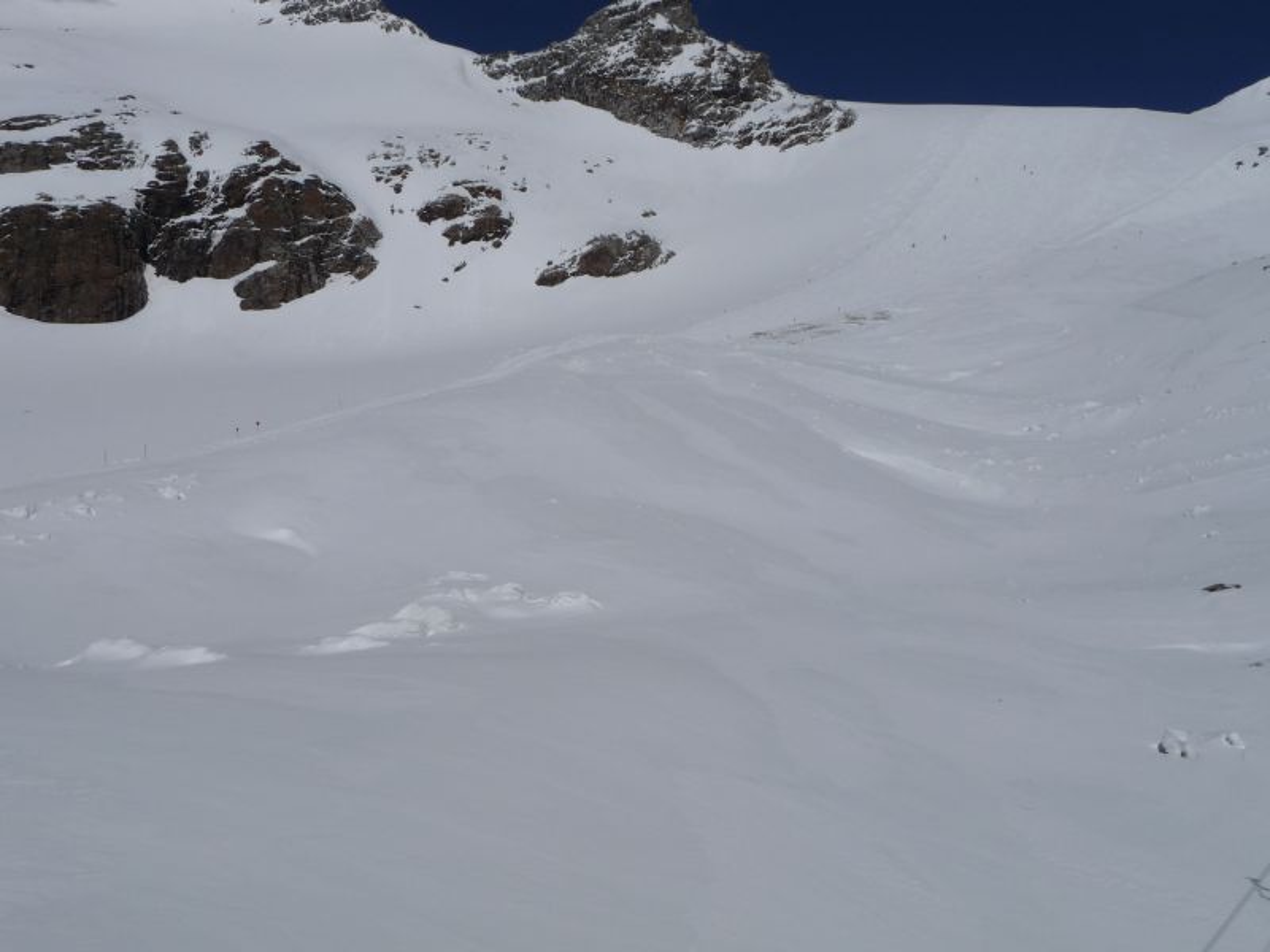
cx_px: 635
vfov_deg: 39.7
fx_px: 1321
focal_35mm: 36
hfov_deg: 51.4
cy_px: 476
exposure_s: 1/2000
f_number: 9
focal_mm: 6
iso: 100
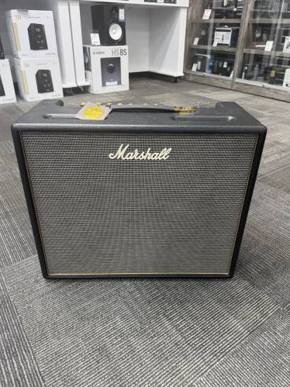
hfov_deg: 54.9
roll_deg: -0.2
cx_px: 147
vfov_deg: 69.4
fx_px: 279
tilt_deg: -28.8
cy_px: 189
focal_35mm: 25
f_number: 1.78
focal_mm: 6.76
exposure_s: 1/60
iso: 100
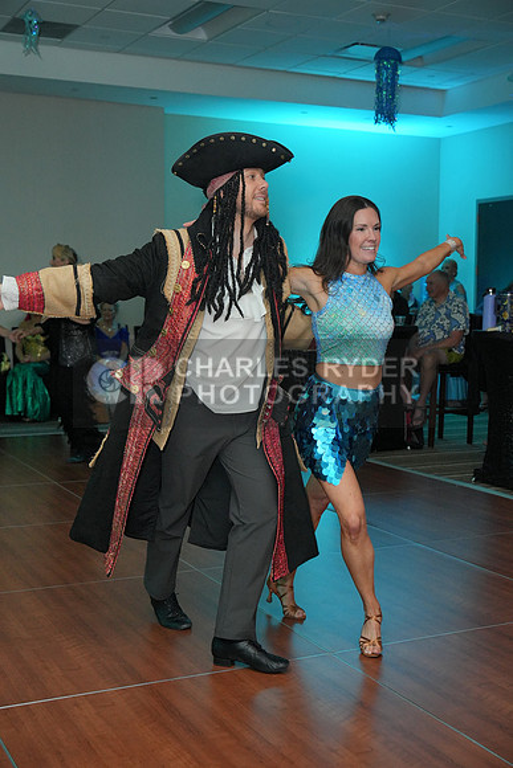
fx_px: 1025
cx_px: 256
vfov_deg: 41.1
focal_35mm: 48
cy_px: 384
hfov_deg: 28.1
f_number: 4.5
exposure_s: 1/200
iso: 3200
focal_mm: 48
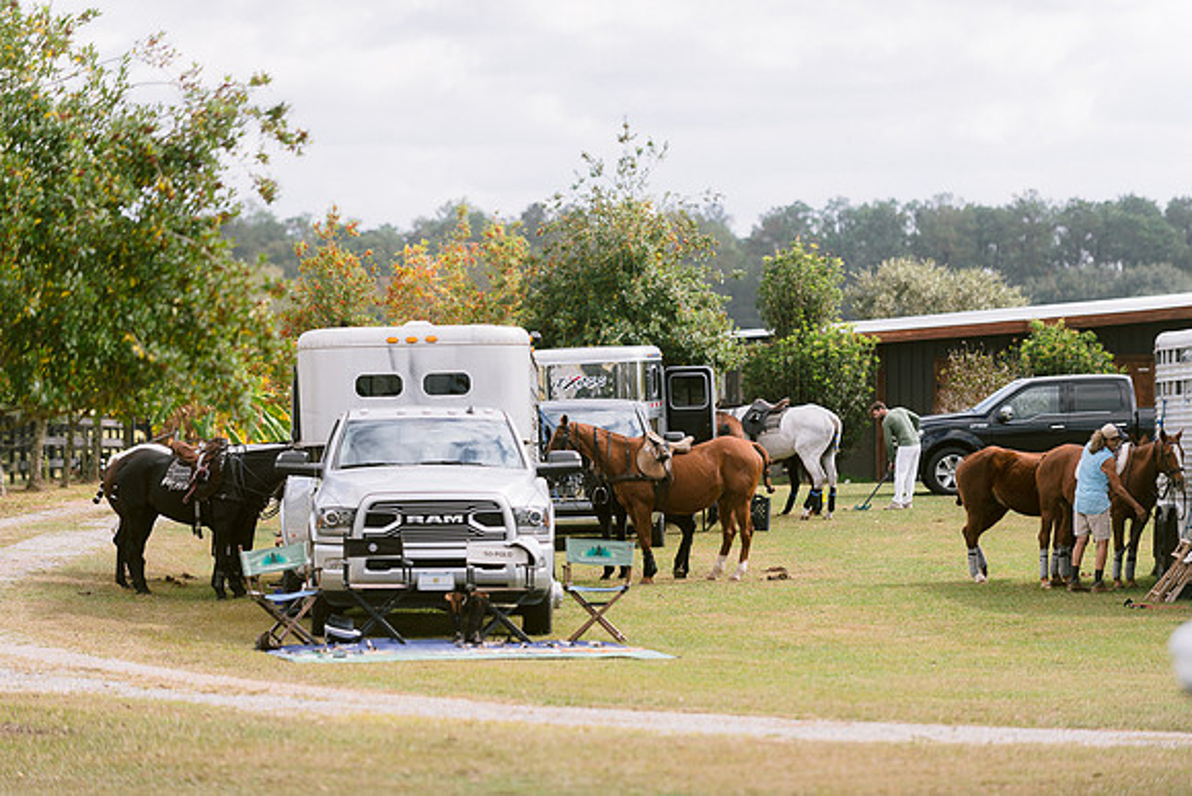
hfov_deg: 12.8
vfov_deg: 8.6
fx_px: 5299
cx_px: 596
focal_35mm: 160
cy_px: 398
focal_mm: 160
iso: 200
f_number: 2.8
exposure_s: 1/2000
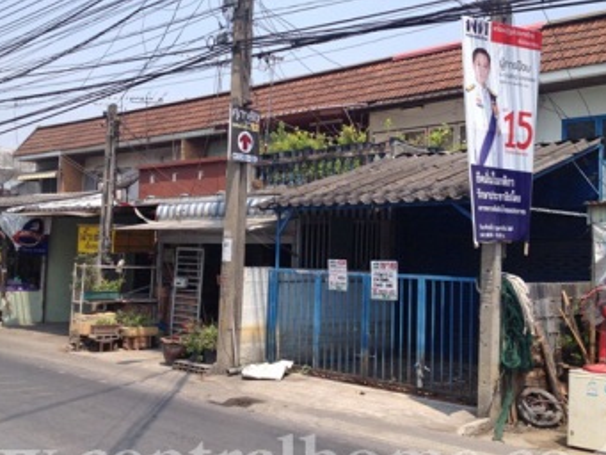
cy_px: 206
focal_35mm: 46
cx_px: 275
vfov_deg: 31.5
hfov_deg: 41.2
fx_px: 806
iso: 50
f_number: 2.4
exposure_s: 1/1346
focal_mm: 4.28
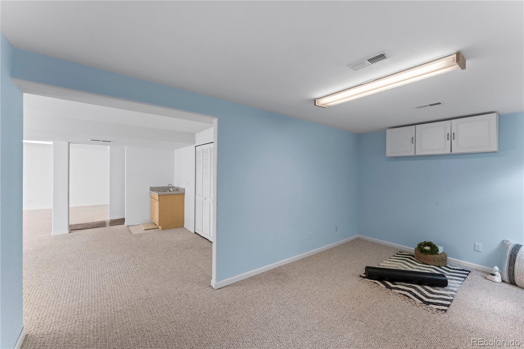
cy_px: 174
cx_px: 262
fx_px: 204
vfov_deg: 81.2
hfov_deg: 104.3
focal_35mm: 14
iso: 800
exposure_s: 1/2
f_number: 10
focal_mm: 14
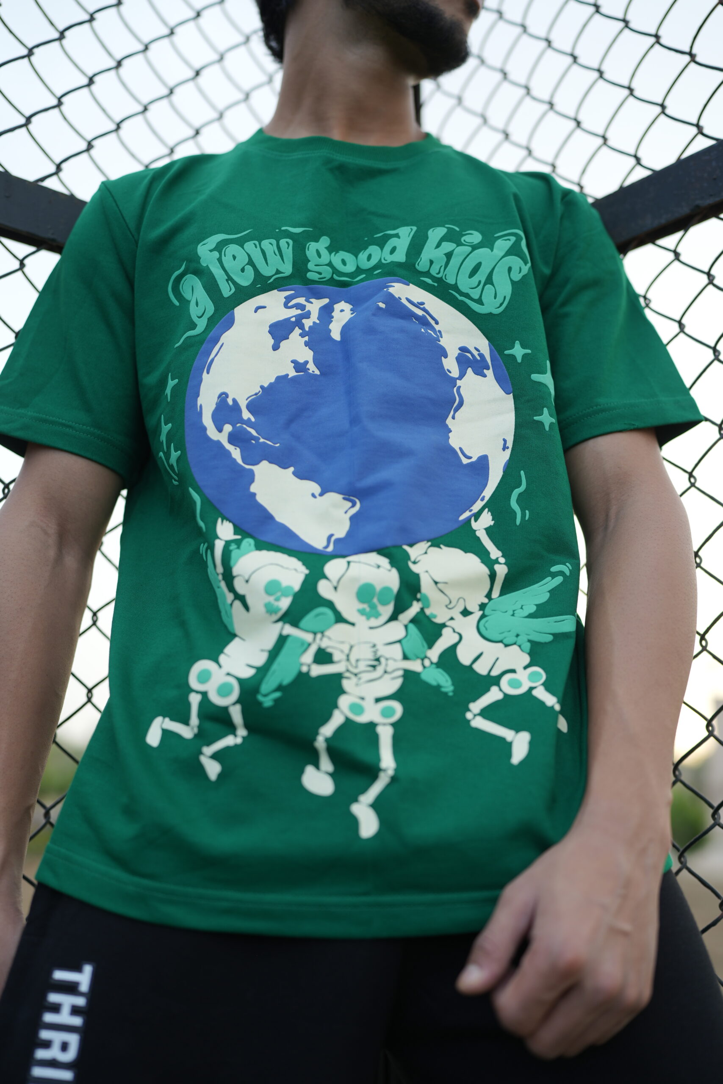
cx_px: 362
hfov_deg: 37.9
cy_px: 542
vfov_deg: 54.4
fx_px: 1054
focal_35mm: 35
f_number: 1.8
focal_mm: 35
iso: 100
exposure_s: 1/400
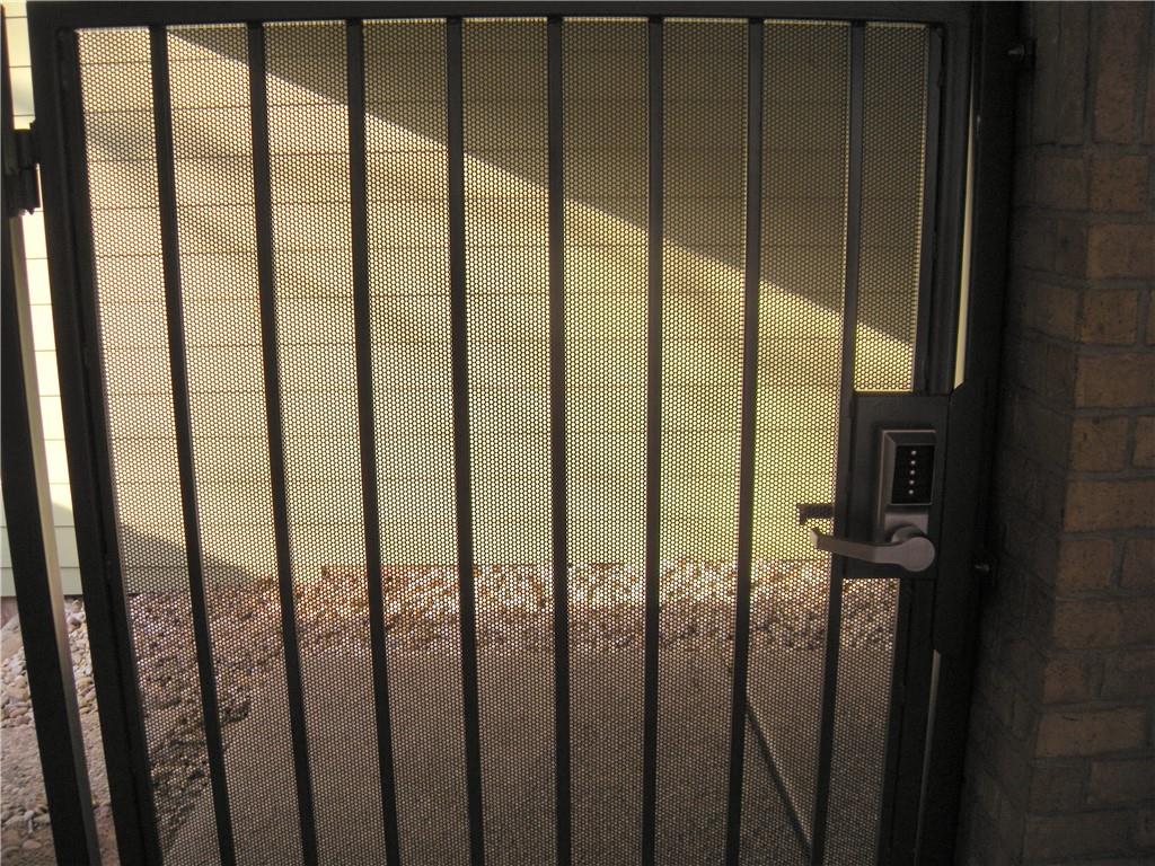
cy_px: 433
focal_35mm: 35
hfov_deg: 52.6
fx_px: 1168
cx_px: 578
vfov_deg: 40.7
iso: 64
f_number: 3.8
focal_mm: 5.9
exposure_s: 1/96.2
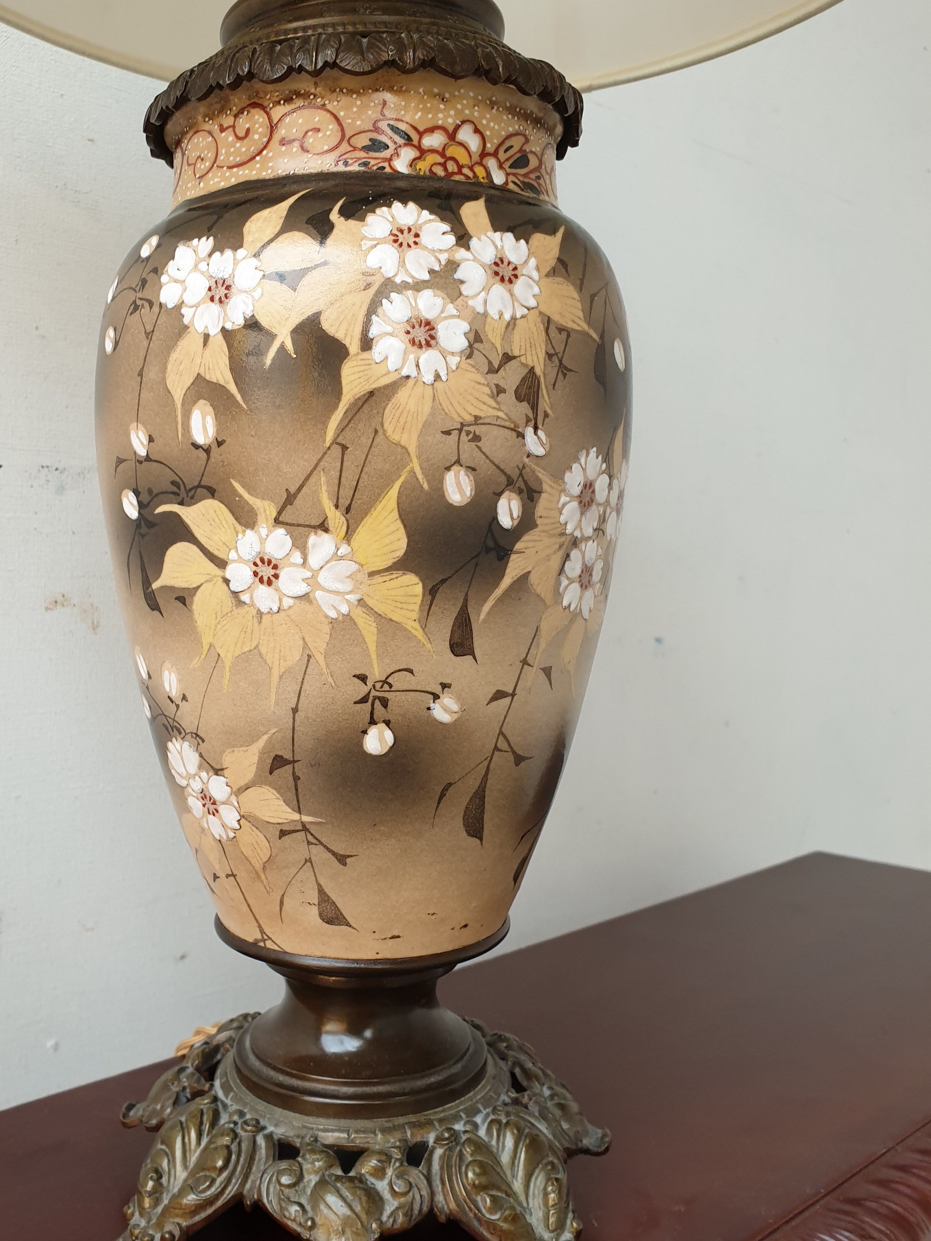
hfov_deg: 43.9
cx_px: 366
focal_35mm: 32
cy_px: 602
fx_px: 1148
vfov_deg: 56.8
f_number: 2.4
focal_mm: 4.3
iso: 80
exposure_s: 1/100
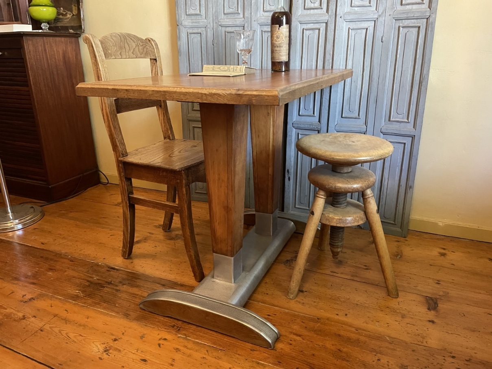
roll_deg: +1.1
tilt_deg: -18.9
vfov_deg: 53.1
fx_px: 370
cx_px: 246
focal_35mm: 26
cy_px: 184
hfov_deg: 67.3
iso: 500
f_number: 1.6
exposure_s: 1/33
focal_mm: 4.2
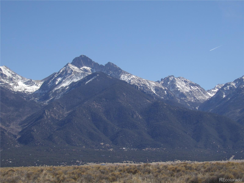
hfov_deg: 17.7
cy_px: 92
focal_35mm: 111
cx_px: 122
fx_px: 782
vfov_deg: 13.3
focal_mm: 19.9
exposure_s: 1/593
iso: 100
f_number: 4.8
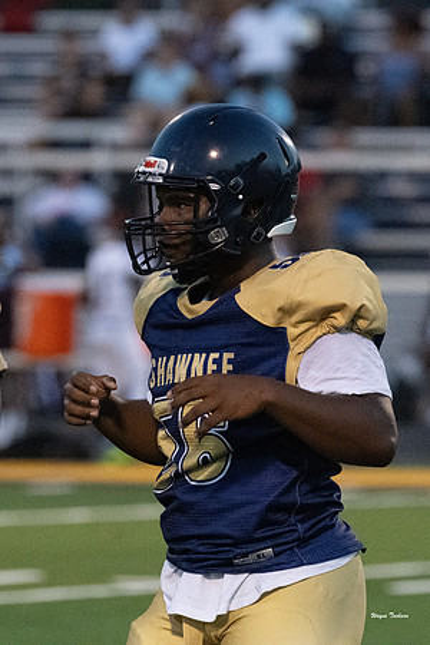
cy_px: 239
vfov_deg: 3.6
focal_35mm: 566
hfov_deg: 2.4
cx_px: 121
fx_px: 10144
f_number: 5
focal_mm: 300
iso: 18000
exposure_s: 1/1250
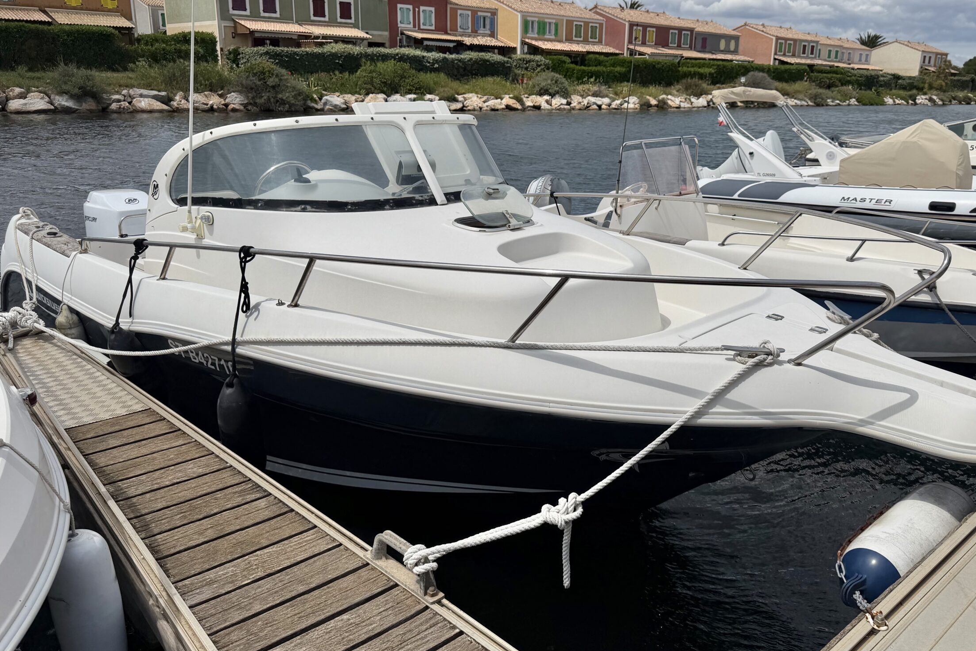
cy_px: 319
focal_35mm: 29
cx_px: 538
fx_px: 786
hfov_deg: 63.5
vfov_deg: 45.0
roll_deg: -1.0
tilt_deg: -15.7
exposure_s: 1/14286
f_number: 1.78
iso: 80
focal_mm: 6.76
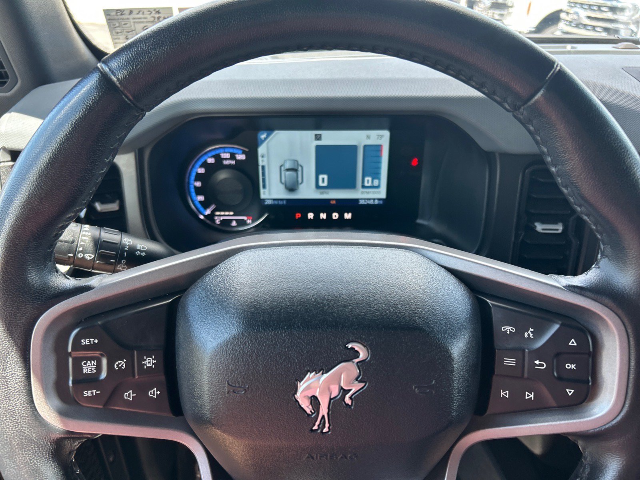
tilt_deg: -29.8
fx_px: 481
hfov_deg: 67.3
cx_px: 320
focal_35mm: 26
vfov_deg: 53.1
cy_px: 240
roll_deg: +1.4
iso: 32
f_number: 1.5
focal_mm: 5.7
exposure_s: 1/137
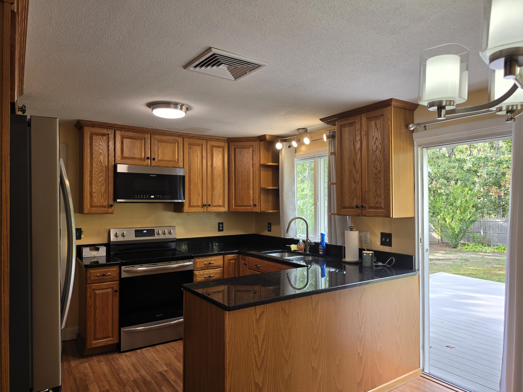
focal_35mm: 23
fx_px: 347
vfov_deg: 58.9
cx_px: 262
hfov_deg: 73.9
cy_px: 196
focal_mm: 6.5
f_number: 1.4
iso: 25
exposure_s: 1/120
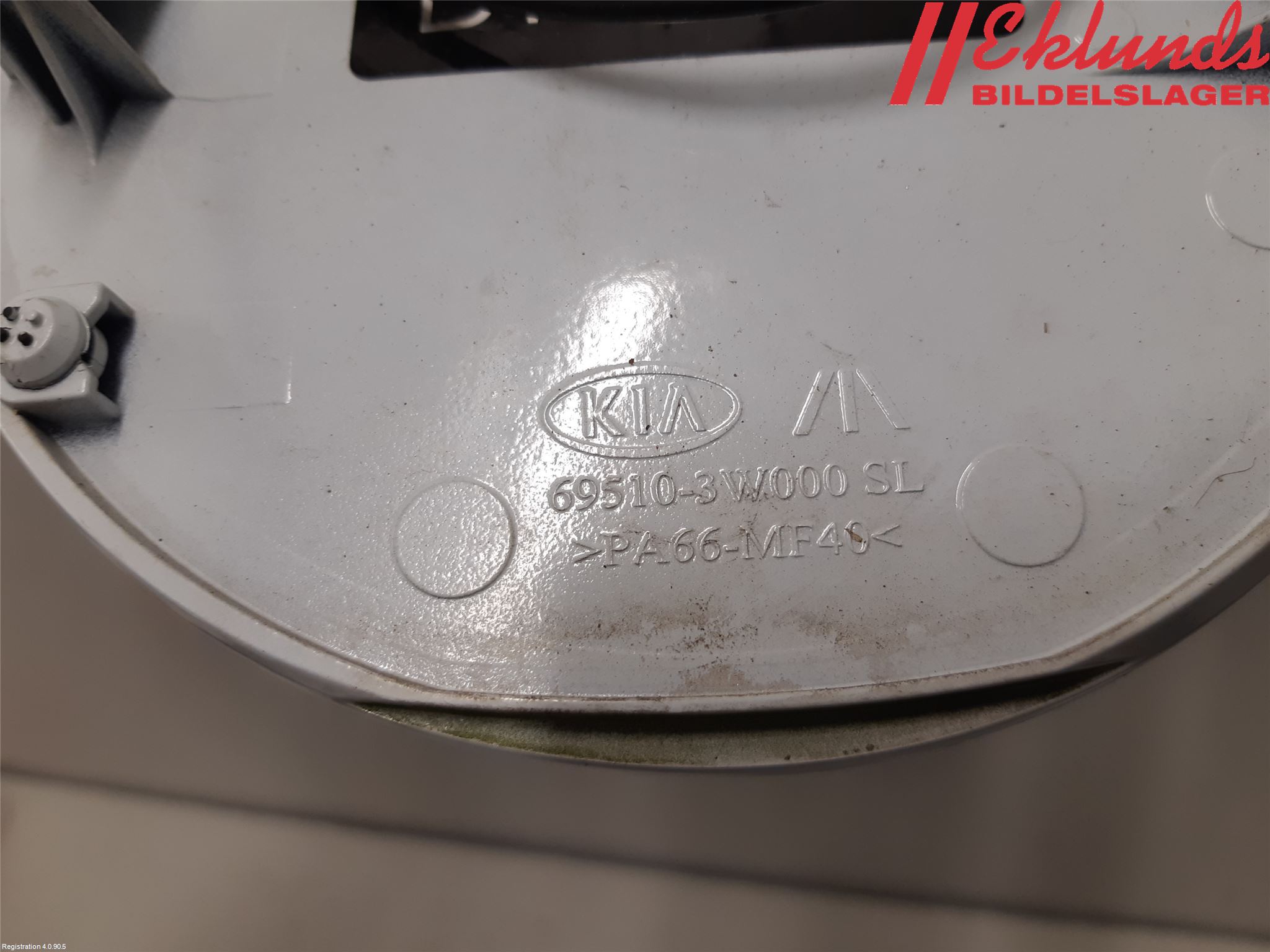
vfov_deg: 53.1
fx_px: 954
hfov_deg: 67.3
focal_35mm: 26
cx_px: 635
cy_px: 476
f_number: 1.7
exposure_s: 1/50
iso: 50
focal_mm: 3.93
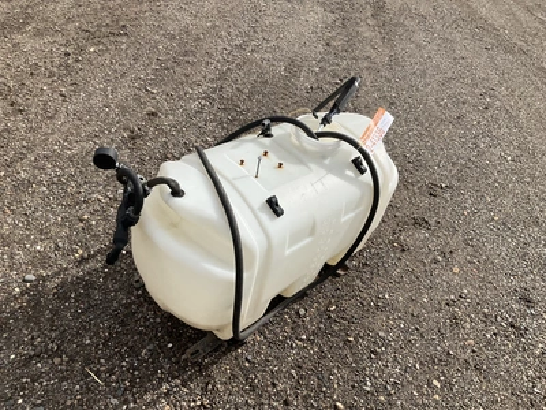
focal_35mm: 29
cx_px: 273
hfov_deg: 61.7
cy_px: 205
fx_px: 457
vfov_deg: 48.2
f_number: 1.8
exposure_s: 1/2320
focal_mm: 3
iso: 25
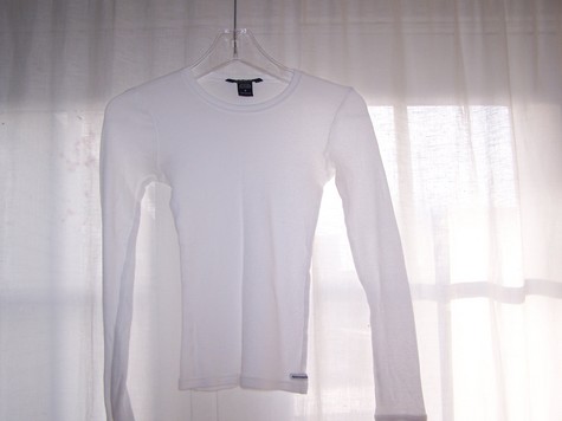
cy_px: 210
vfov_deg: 37.7
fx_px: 617
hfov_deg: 49.0
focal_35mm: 38
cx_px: 281
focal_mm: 6.3
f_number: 2.8
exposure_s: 1/200
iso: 80
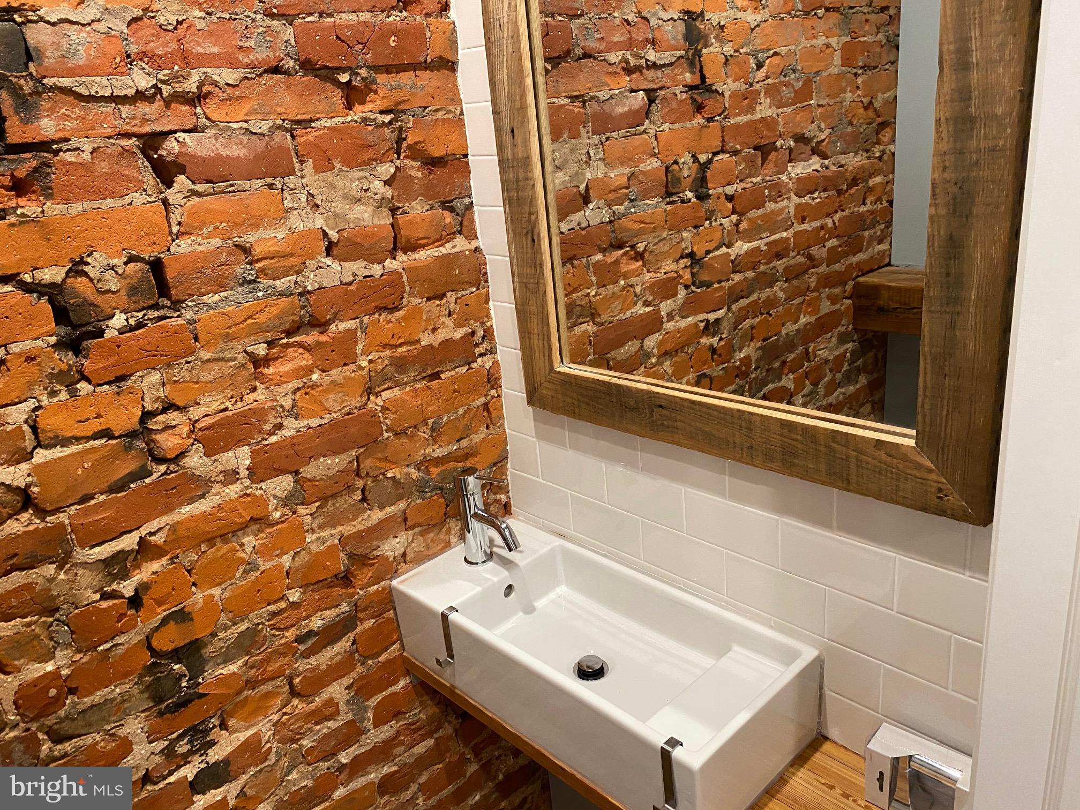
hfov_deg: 67.3
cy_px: 405
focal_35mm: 26
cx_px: 540
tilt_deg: -18.6
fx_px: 811
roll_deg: +4.4
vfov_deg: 53.1
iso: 320
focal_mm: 4.25
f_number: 1.8
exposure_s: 1/60
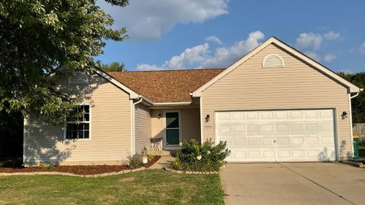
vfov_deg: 36.7
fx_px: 310
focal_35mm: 32
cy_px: 109
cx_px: 183
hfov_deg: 61.0
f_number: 1.8
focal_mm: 3
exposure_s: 1/2959
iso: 16
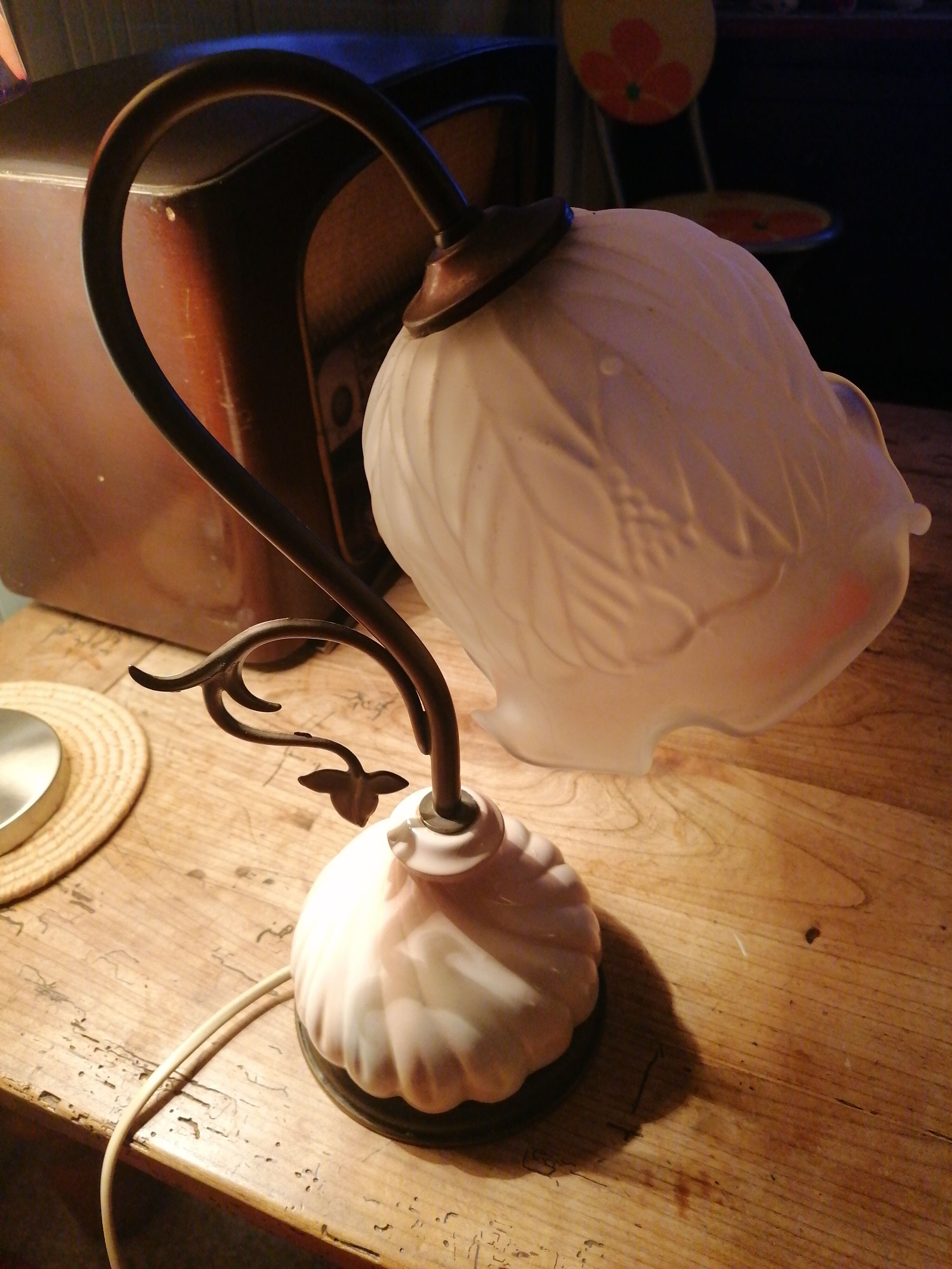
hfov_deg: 51.4
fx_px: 990
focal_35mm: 27
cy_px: 634
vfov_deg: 65.3
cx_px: 476
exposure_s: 1/33.3
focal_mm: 4.75
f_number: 1.8
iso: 400
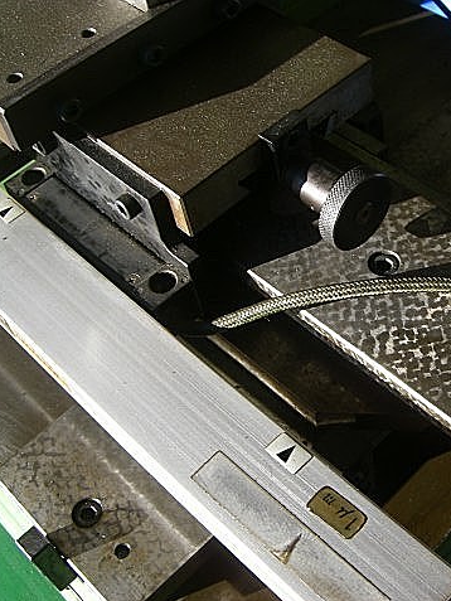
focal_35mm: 51
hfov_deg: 28.0
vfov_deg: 37.5
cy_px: 301
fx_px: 886
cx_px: 359
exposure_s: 1/160
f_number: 2.7
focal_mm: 6.2
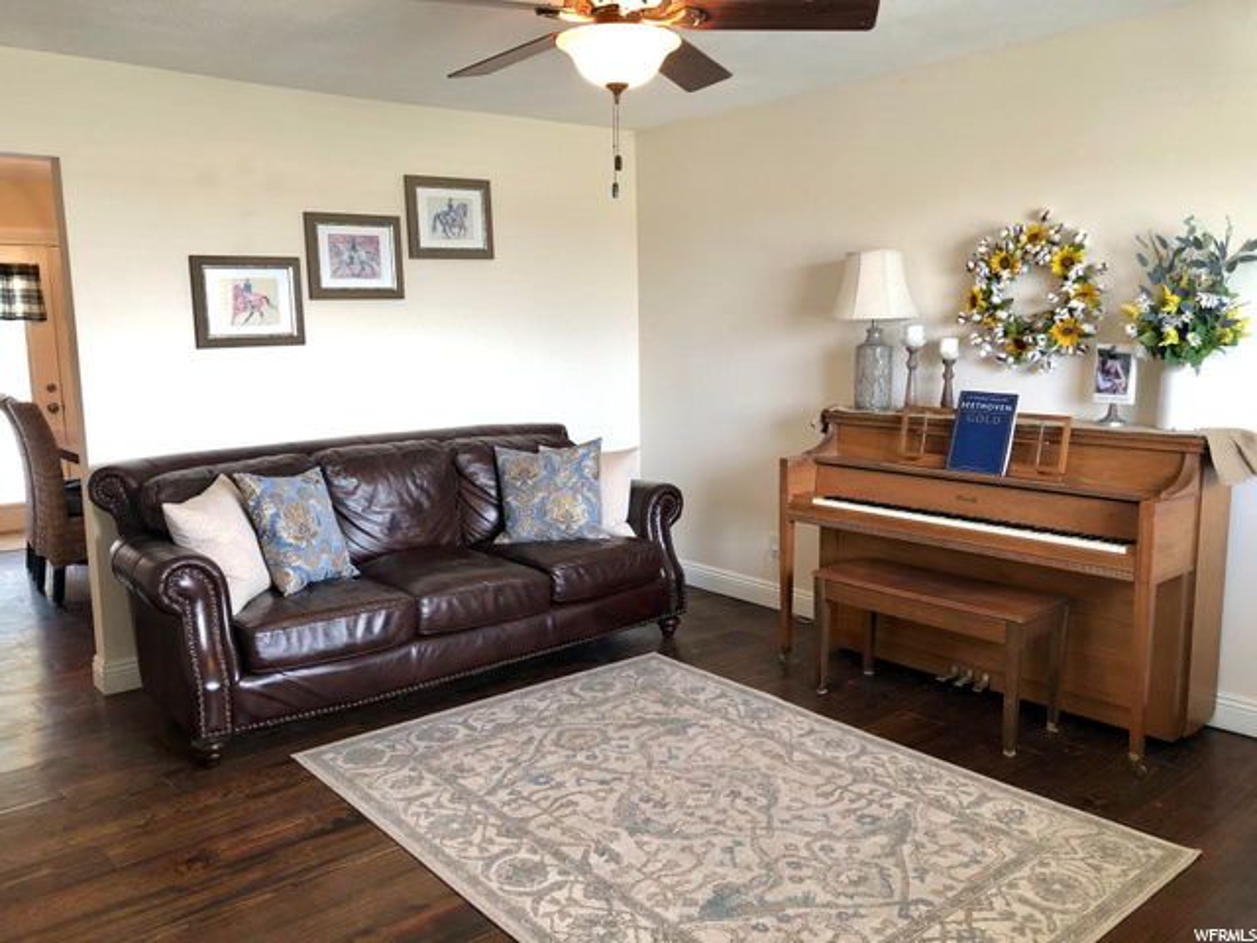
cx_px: 628
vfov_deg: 49.7
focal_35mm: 28
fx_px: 1017
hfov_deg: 63.4
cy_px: 472
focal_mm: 3.99
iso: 40
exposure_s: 1/17
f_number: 1.8
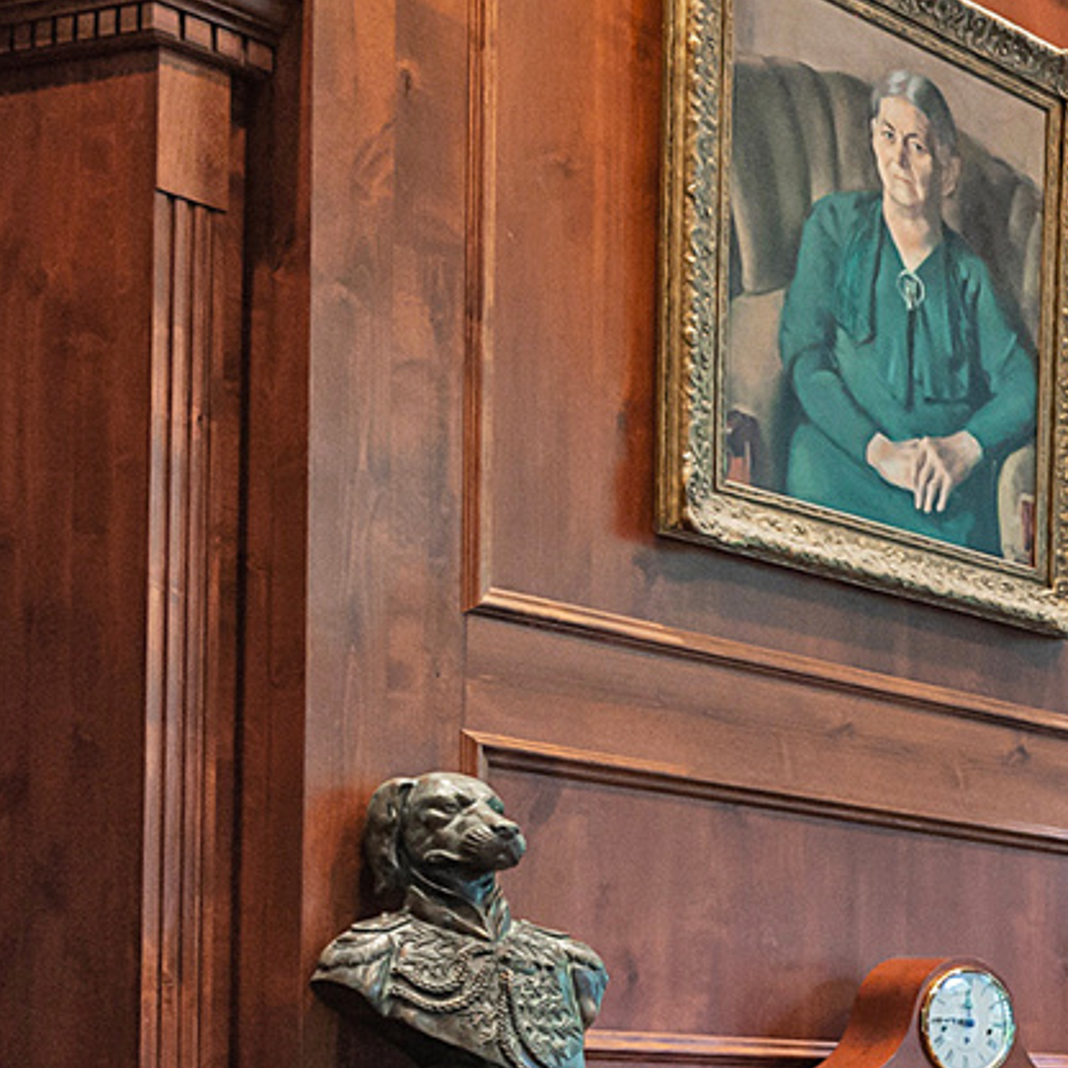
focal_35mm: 67
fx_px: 2339
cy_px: 1303
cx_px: 2270
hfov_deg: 16.9
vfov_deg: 23.4
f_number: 6.3
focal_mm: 16
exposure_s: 1/15
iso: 1000
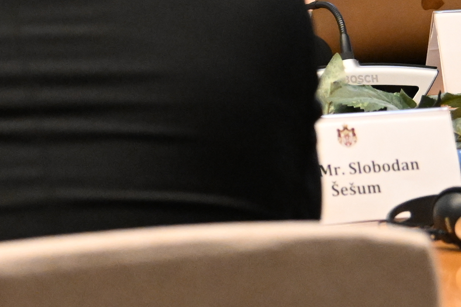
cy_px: -33
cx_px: -546
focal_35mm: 320
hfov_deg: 6.2
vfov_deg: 4.3
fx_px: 4097
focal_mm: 70
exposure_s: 1/320
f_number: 4
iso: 6400
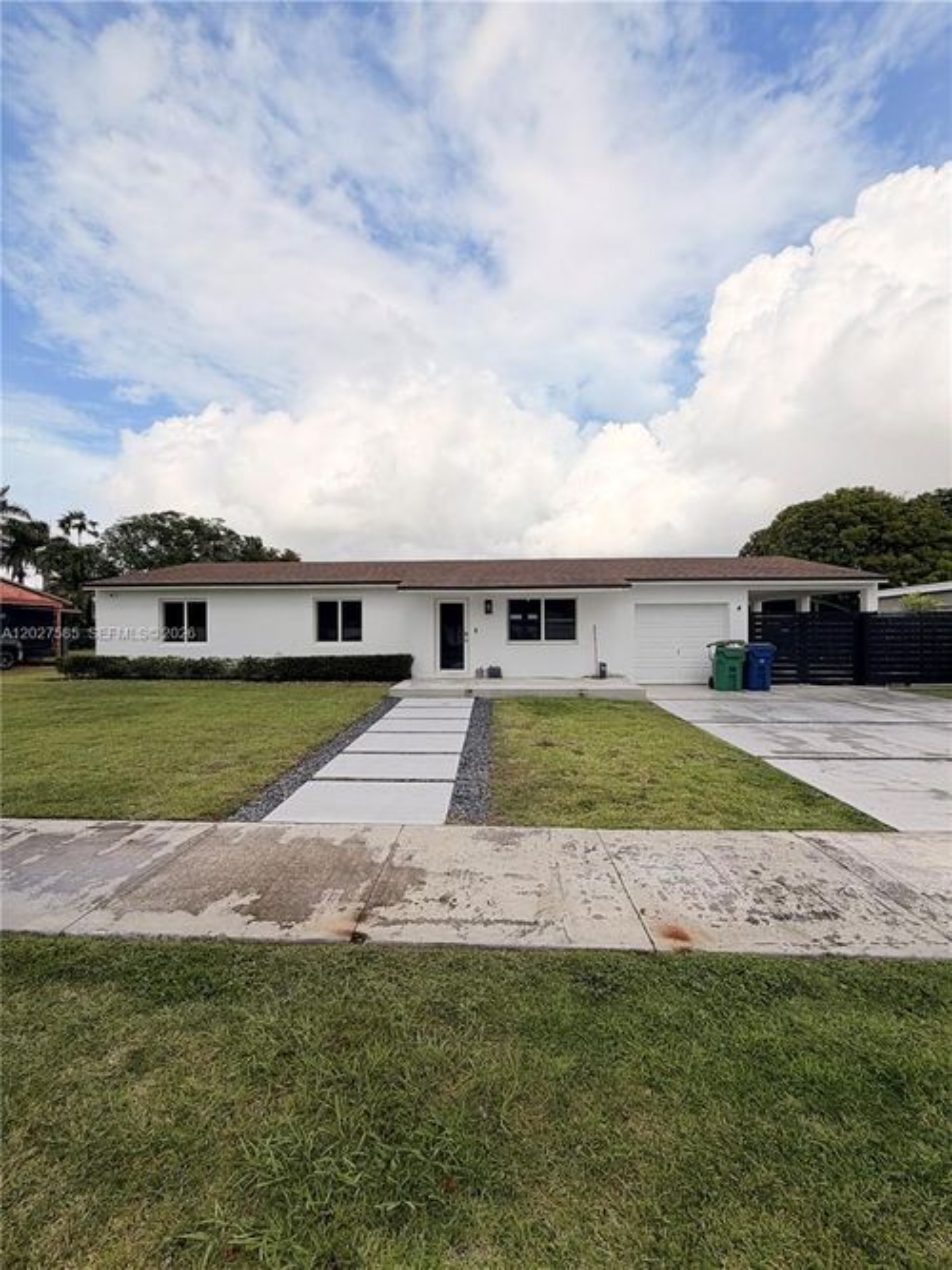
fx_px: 514
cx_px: 476
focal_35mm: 14
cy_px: 635
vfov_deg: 102.1
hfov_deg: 85.7
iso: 20
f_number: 2.2
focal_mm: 2.22
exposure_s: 1/1572
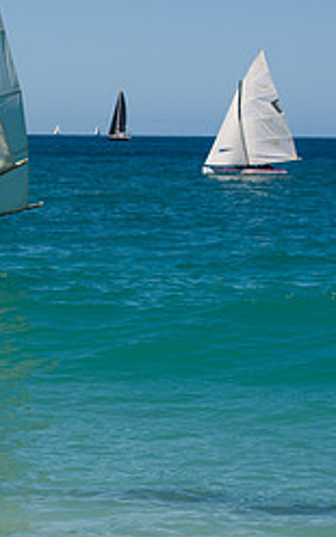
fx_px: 2447
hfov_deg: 7.7
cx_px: -208
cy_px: 152
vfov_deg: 12.5
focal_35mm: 167
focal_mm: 70
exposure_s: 1/800
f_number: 8
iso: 100
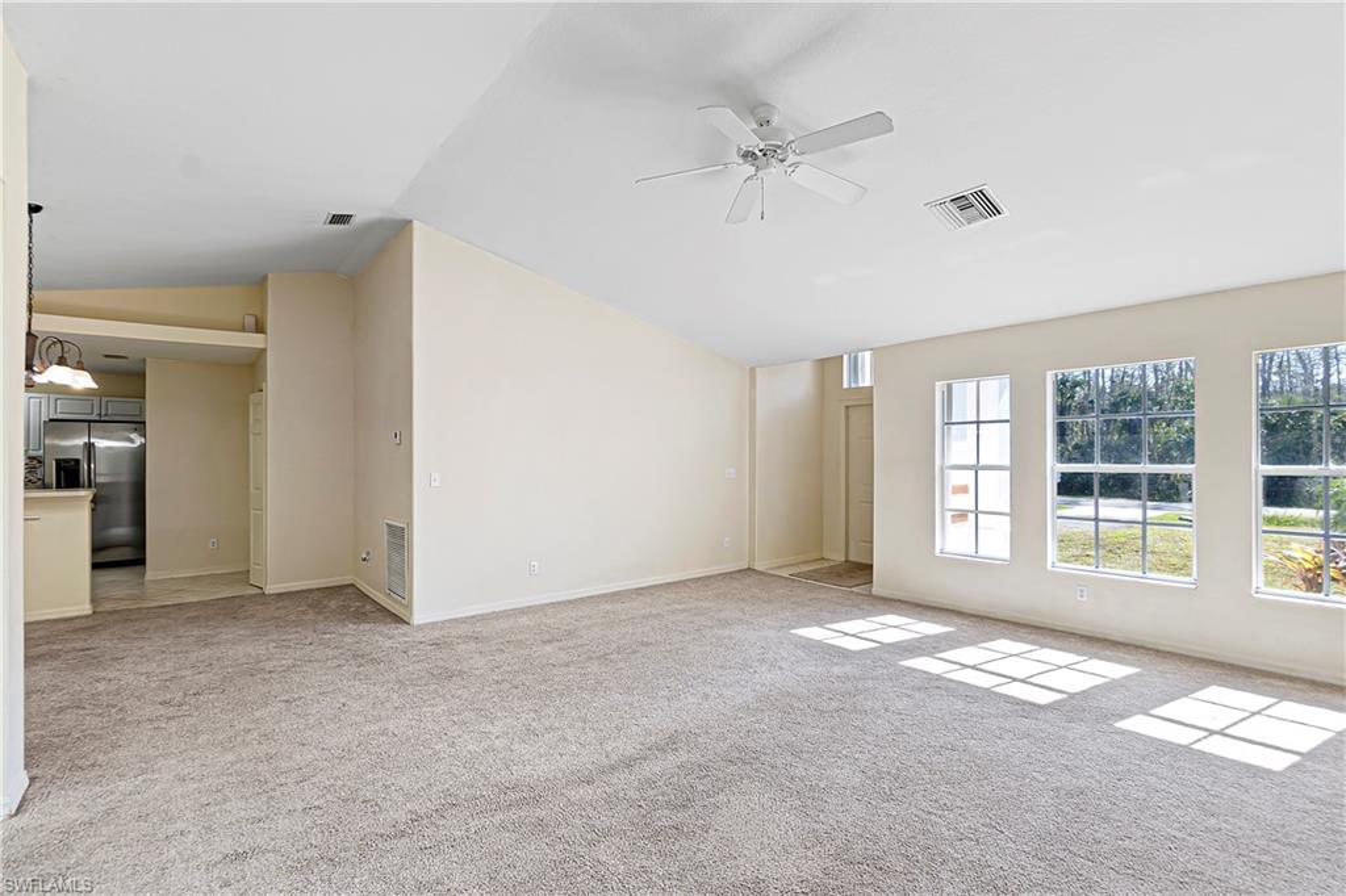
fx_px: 561
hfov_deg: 100.4
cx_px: 673
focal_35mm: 15
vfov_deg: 77.3
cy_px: 448
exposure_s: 1/8
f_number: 7.1
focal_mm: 10
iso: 100
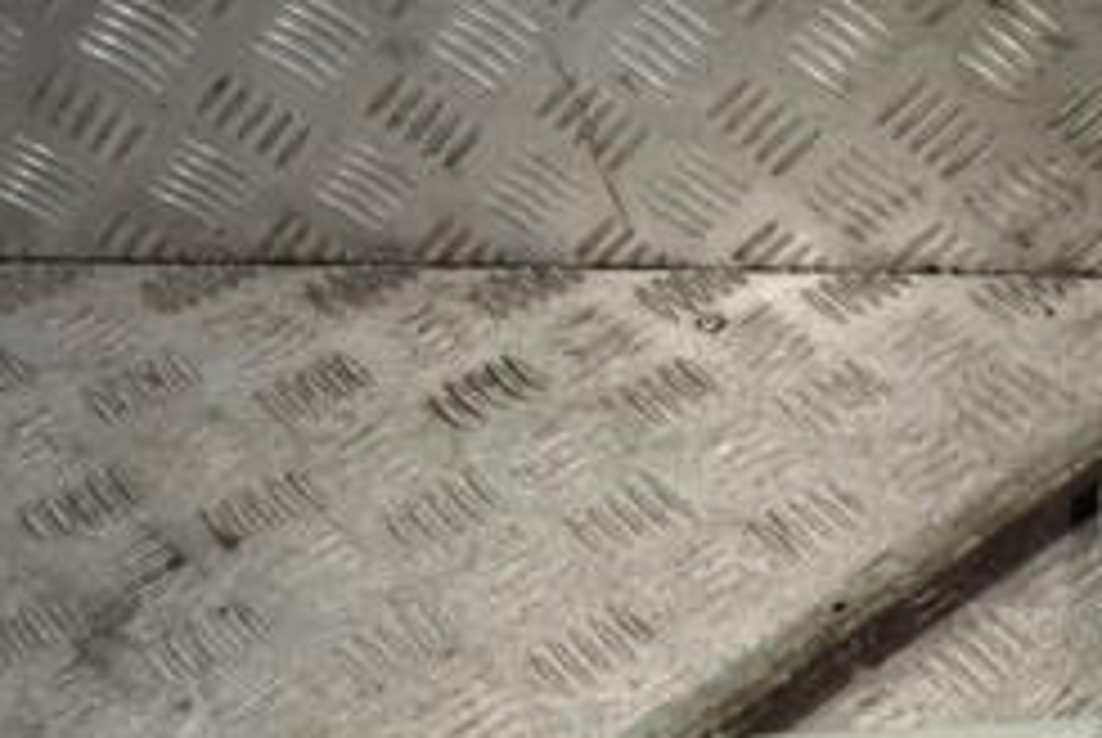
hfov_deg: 28.0
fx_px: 2023
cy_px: 680
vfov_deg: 20.2
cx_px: 1192
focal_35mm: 66
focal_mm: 18
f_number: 3.5
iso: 100
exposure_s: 1/50
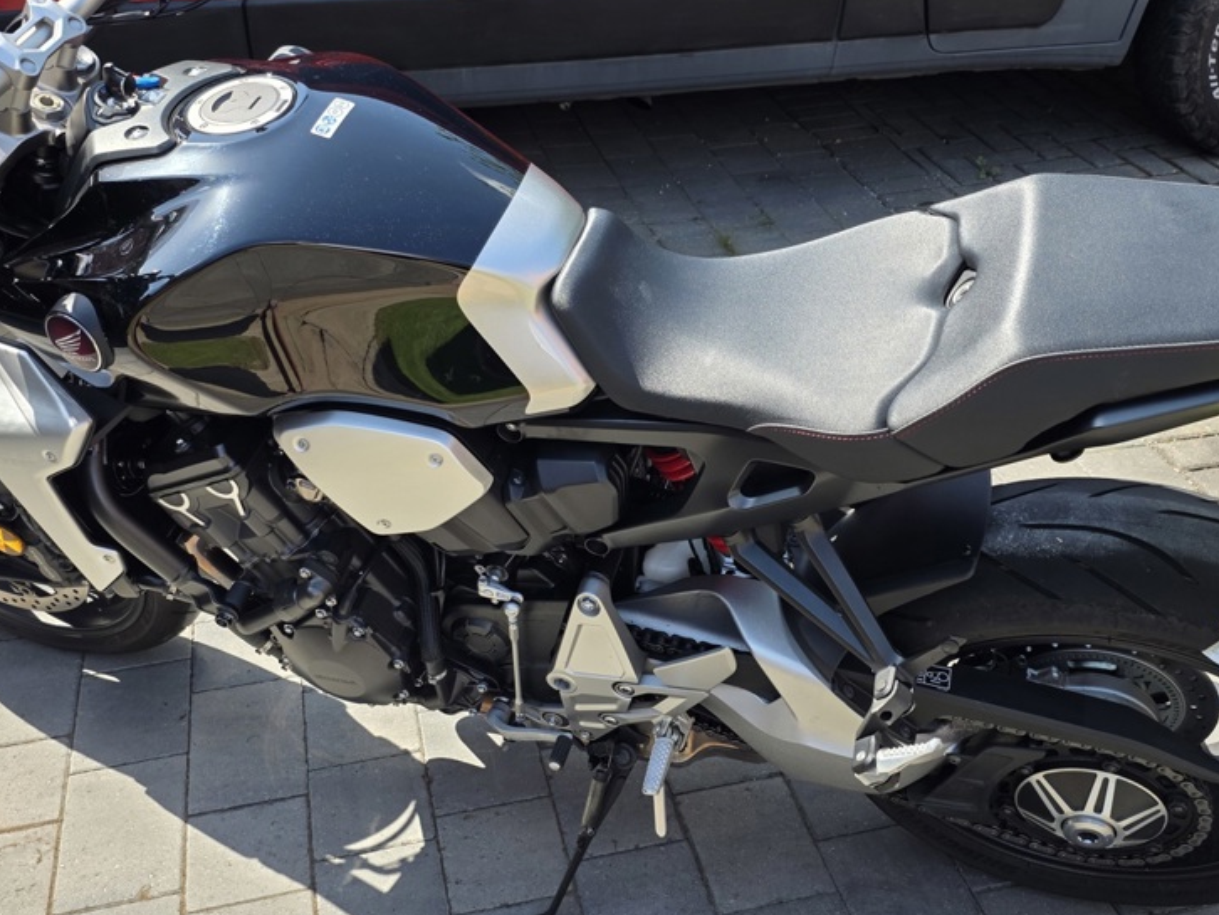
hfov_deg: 49.0
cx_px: 594
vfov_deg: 37.7
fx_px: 1339
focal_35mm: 38
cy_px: 473
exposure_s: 1/1525
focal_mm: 6.25
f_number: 1.7
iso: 80
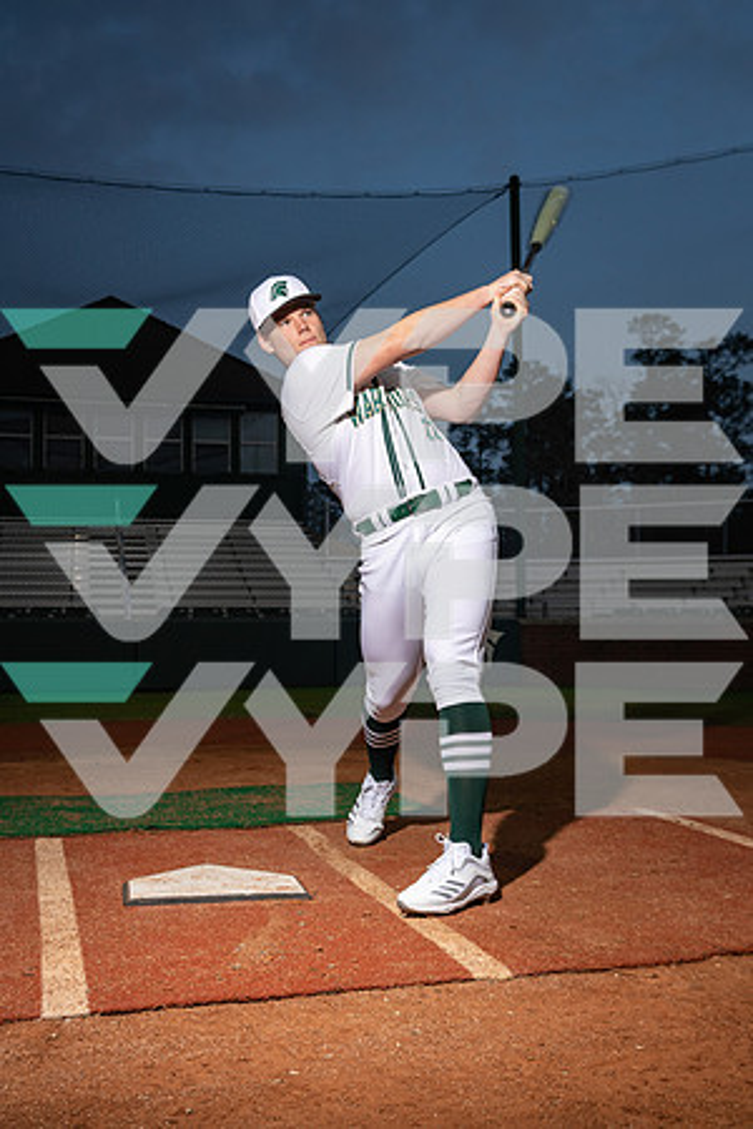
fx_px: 1192
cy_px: 564
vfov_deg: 50.7
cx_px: 376
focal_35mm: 38
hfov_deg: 35.1
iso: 200
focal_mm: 38
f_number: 5.6
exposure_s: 1/250
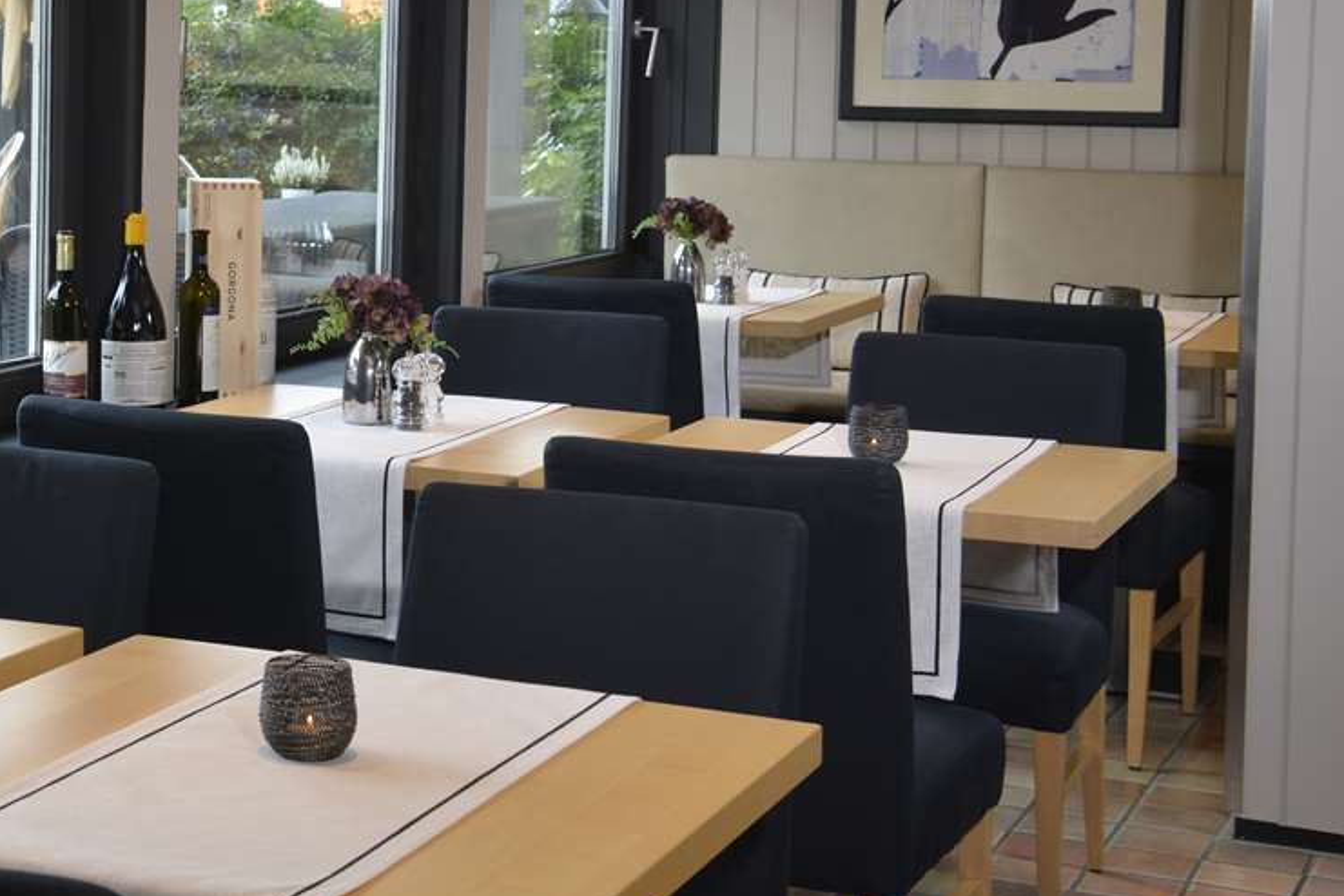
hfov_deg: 24.1
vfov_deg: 16.8
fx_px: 3024
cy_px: 233
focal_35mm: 81
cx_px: 51
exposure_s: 1/15
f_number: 10
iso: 320
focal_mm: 40
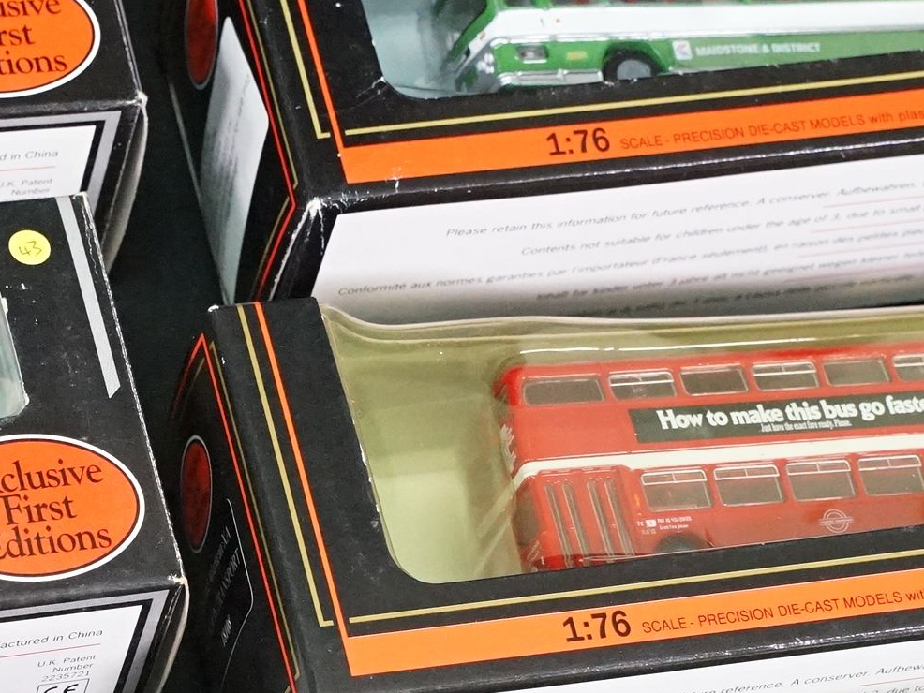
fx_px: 4459
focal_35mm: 167
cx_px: 145
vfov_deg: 8.9
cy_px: 606
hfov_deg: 11.8
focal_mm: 57
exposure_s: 1/160
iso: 6400
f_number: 8
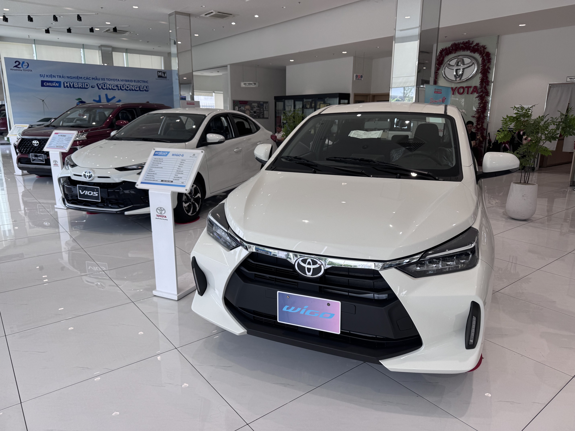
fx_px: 399
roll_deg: +0.4
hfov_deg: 71.6
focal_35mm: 24
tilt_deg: -11.8
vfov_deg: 56.8
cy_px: 216
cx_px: 288
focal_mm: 6.76
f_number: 1.78
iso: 80
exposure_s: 1/325
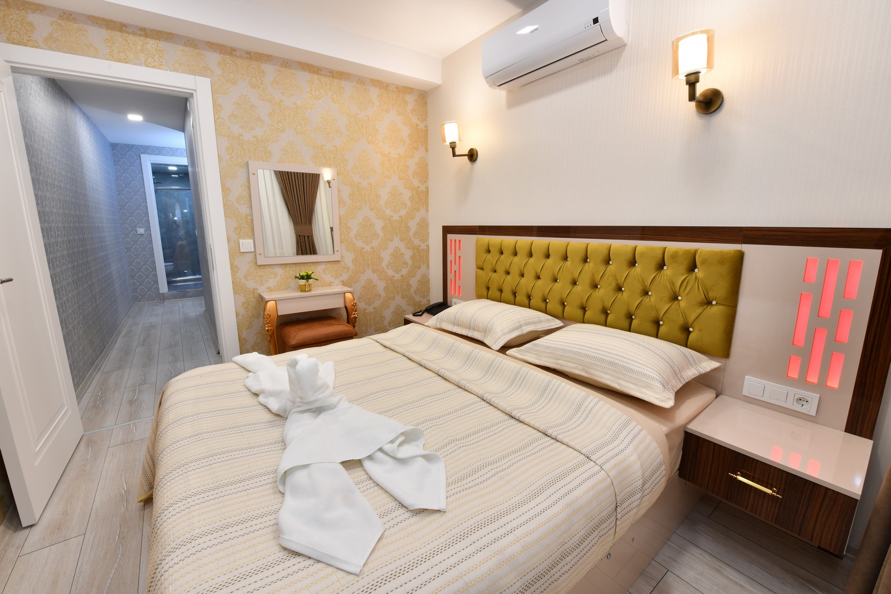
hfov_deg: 100.4
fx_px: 371
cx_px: 446
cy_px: 297
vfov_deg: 77.3
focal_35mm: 15
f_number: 14
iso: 200
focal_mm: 15
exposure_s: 1/3
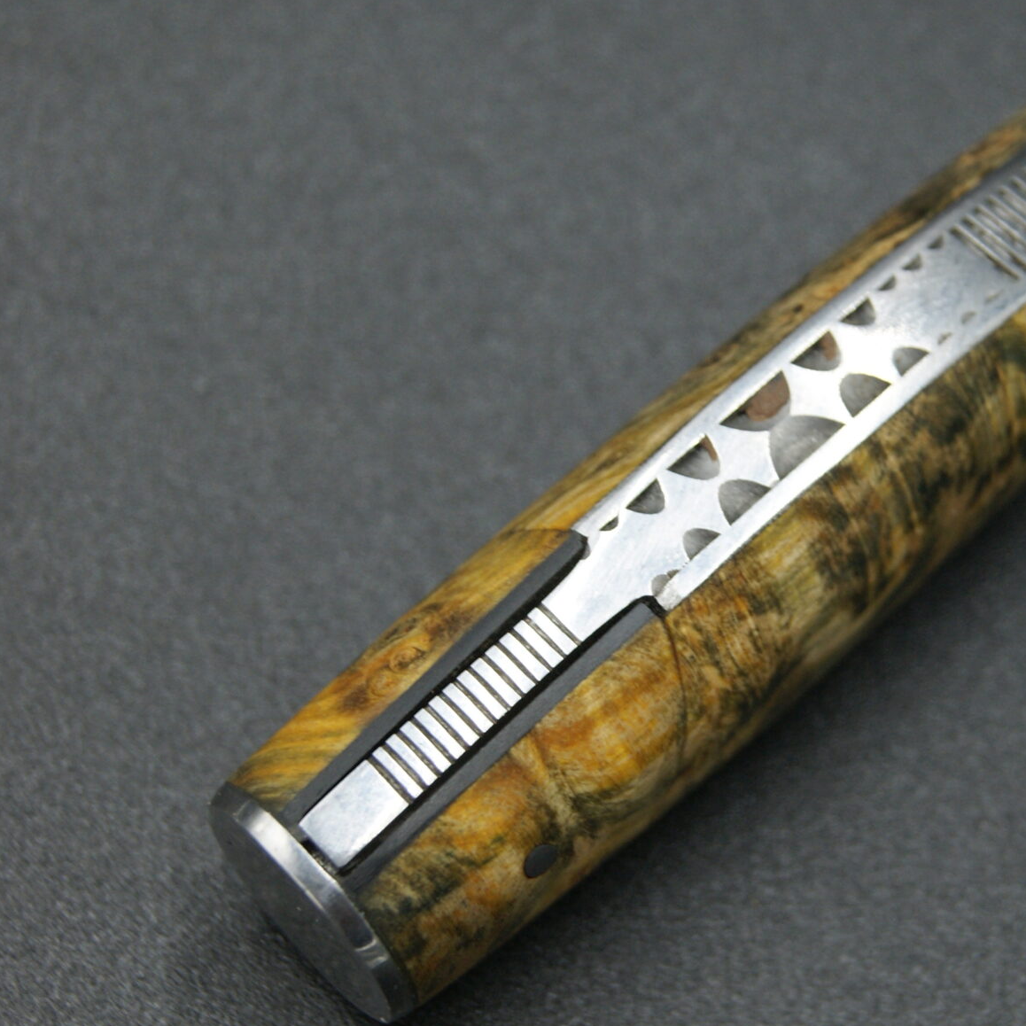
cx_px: 727
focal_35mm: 127
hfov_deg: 13.7
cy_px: 570
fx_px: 4257
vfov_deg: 13.7
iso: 160
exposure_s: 1/80
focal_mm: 45
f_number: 5.6
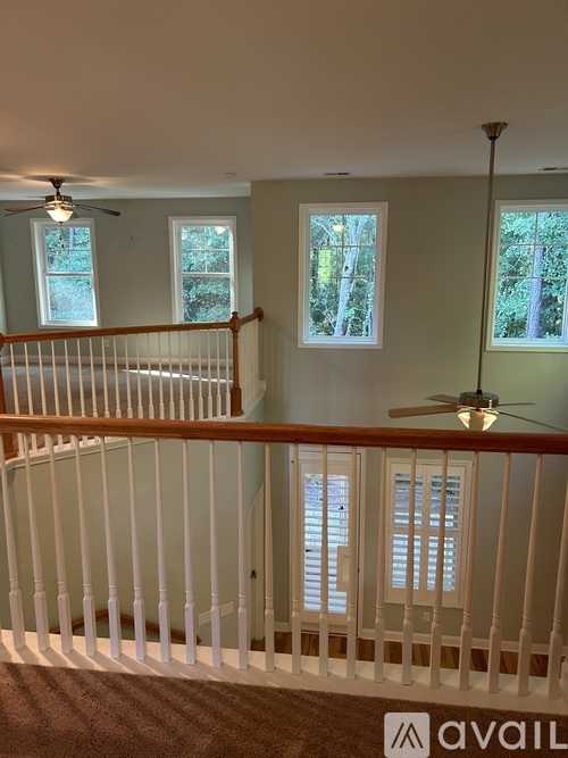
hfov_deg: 53.0
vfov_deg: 67.3
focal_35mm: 26
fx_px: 569
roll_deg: -0.4
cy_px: 379
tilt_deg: -8.8
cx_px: 284
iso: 250
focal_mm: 5.7
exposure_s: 1/60
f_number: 1.5
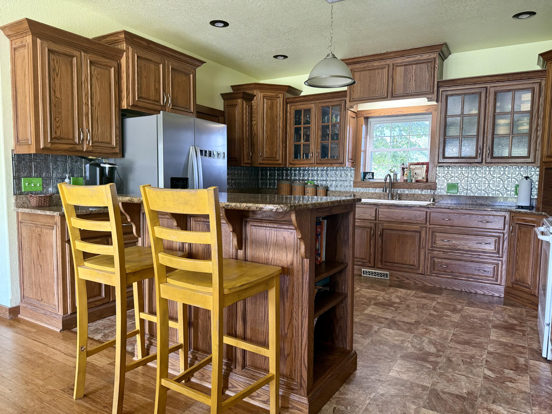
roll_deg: +0.0
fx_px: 383
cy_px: 207
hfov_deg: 71.6
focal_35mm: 24
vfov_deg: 56.8
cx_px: 276
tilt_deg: -4.0
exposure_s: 1/120
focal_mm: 6.76
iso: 400
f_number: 1.78
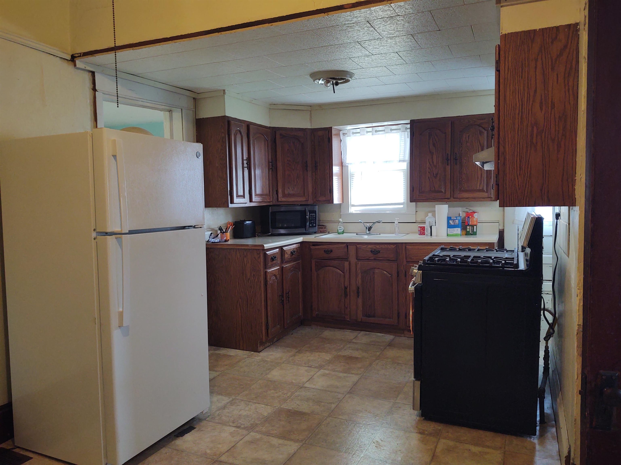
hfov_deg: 65.3
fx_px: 484
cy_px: 232
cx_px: 310
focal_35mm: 27
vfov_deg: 51.4
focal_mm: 4.75
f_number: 1.7
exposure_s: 1/40
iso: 175
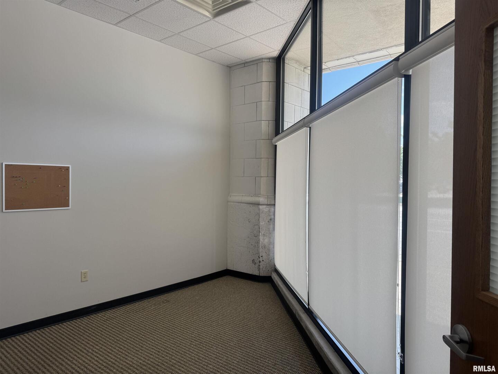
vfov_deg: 56.8
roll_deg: -1.6
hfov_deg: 71.6
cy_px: 187
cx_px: 249
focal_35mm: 24
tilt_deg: -0.1
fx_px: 345
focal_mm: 6.76
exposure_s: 1/503
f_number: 1.78
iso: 80
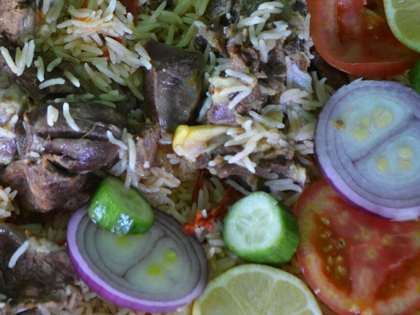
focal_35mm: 239
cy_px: 19
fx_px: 2901
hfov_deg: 8.3
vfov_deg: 6.2
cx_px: 39
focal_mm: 75
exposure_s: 1/60
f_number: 5.3
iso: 1100
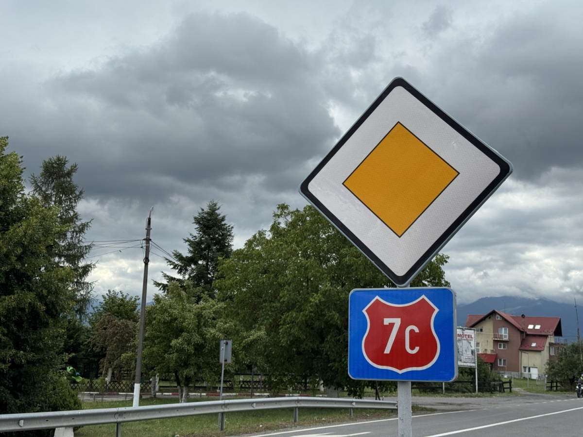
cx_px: 292
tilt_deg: +9.3
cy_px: 218
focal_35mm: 48
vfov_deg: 30.3
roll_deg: -2.7
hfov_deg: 39.7
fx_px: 808
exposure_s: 1/4049
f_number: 1.78
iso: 64
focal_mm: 6.76
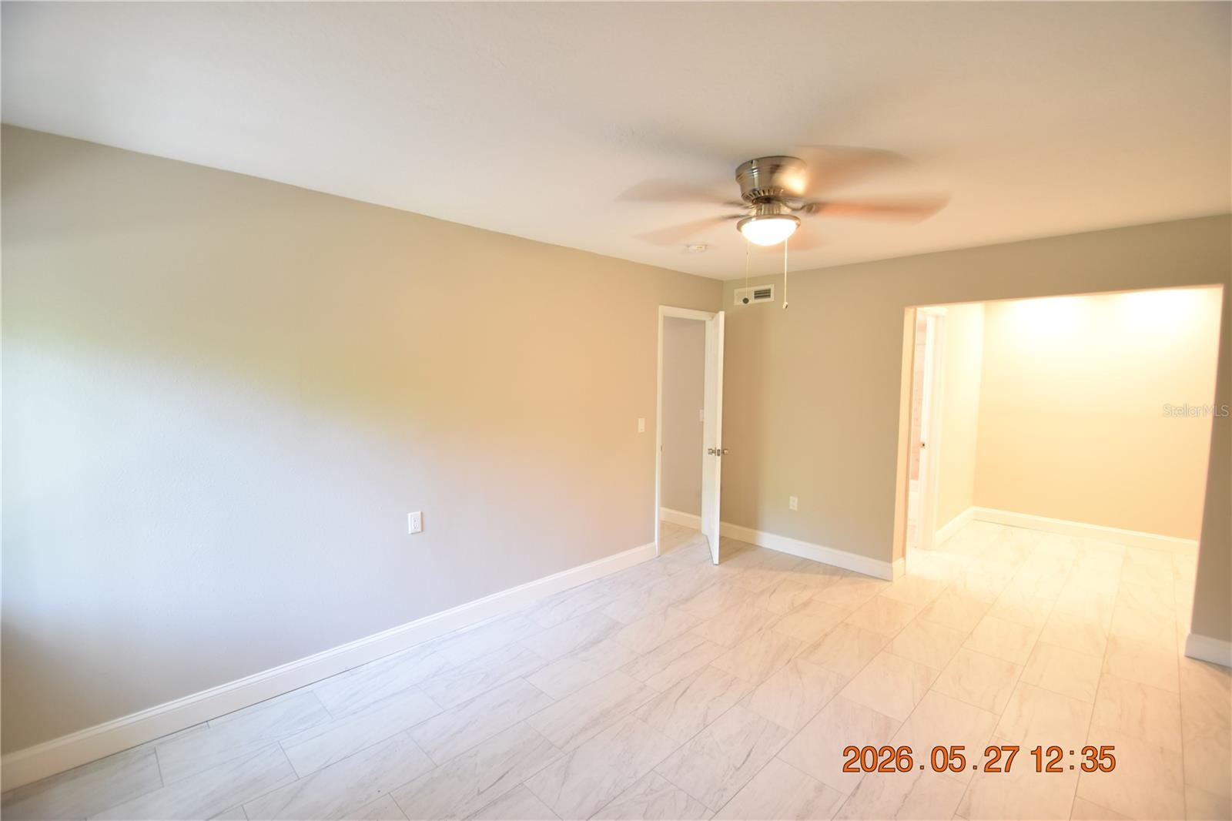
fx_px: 513
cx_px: 616
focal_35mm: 15
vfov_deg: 77.3
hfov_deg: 100.4
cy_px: 410
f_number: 3.5
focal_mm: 10
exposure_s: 1/20
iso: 800
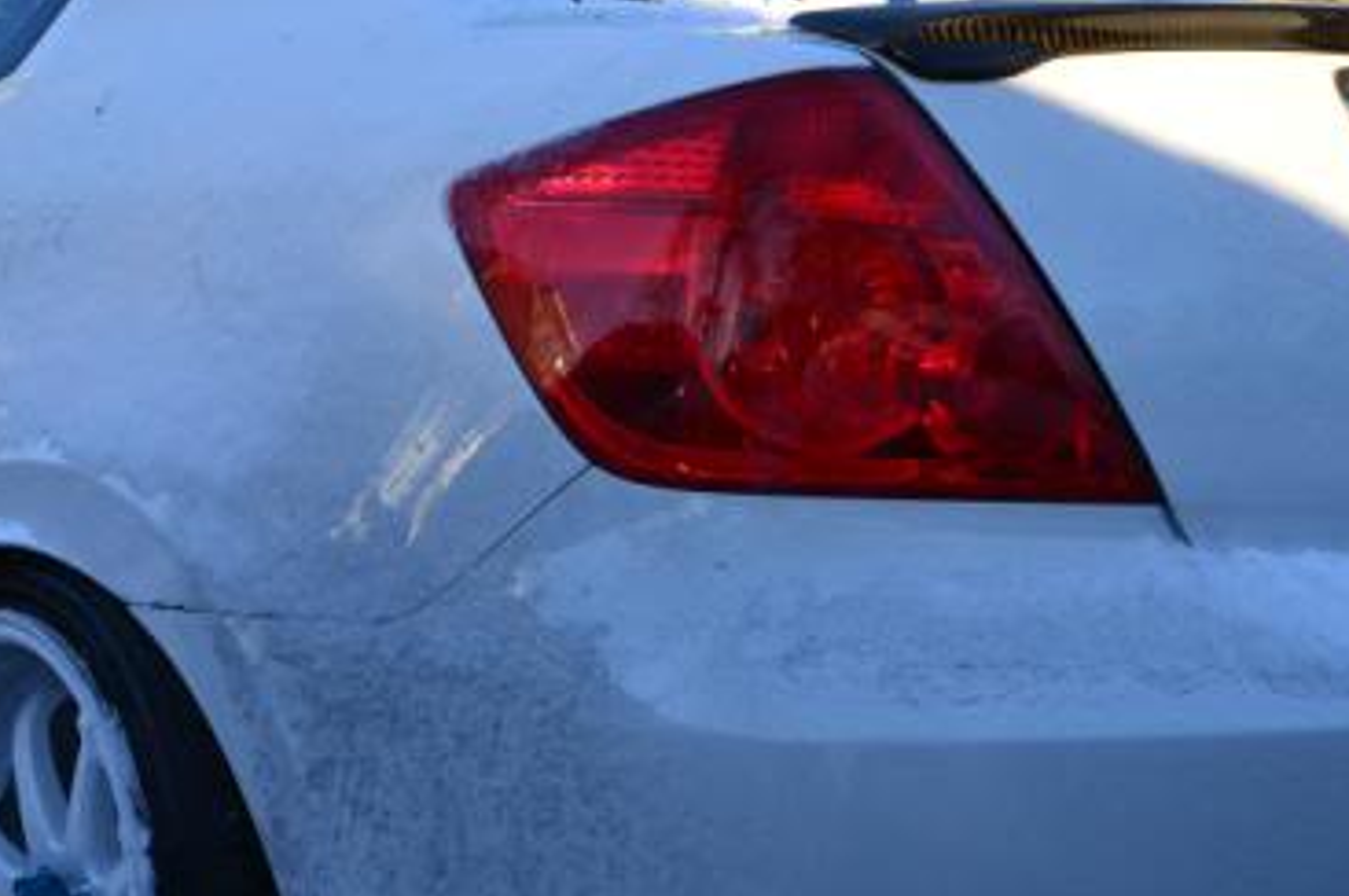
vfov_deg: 18.9
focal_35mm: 72
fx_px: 2696
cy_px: 439
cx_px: 507
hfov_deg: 28.0
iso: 400
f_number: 9
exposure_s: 1/160
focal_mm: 22
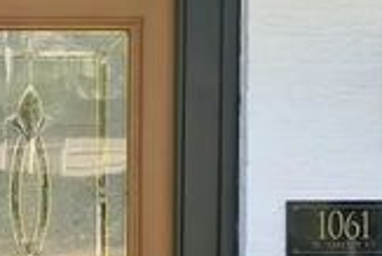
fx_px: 1869
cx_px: -84
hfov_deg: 11.4
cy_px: 264
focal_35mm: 176
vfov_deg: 7.8
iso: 120
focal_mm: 10.26
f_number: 2.8
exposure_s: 1/30
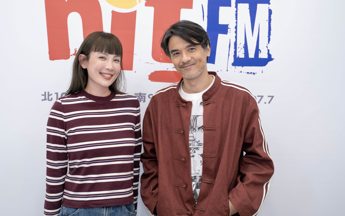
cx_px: 159
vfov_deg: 24.4
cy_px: 83
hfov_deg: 38.2
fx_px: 498
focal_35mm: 53
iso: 200
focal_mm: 42
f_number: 2.8
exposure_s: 1/160
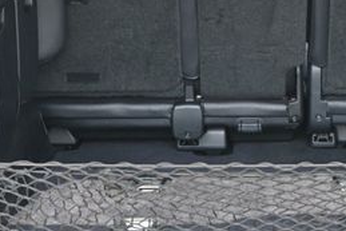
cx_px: 251
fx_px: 1085
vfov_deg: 12.1
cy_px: 45
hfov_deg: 18.0
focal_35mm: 113
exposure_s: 1/125
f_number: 4.8
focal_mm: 30.5
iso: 640
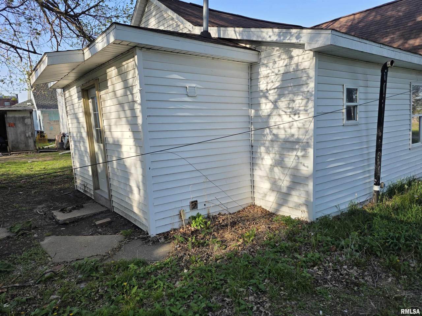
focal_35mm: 23
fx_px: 280
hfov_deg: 73.9
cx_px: 211
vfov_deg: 58.9
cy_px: 158
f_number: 1.7
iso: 80
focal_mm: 6.3
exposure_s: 1/2327
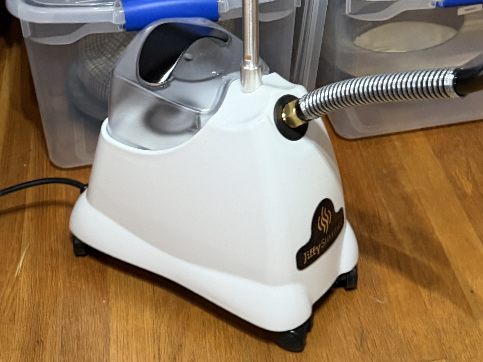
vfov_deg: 56.8
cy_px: 181
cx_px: 242
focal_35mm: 24
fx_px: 335
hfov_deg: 71.6
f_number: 1.78
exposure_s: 1/40
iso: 800
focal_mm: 6.76
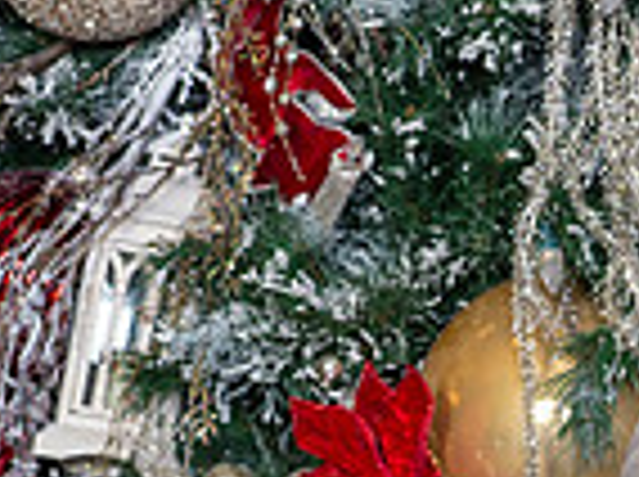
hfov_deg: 5.8
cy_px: 716
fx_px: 6155
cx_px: 1233
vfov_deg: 4.4
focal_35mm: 334
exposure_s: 1/125
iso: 400
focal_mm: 85
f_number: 8
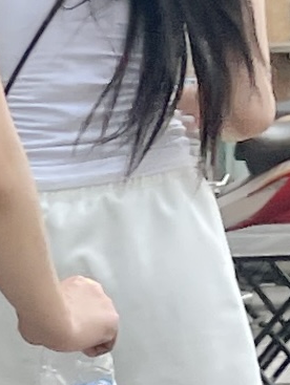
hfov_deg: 12.1
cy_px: 355
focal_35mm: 119
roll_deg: -1.4
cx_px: -74
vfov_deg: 16.3
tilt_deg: -19.2
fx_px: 1327
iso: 32
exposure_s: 1/419
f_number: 1.6
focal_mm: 5.1
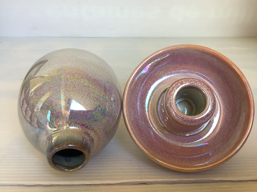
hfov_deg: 58.4
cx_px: 128
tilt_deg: -26.8
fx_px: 230
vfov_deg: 45.4
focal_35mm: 31
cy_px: 96
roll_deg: +0.1
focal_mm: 3.3
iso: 64
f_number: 2.4
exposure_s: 1/50
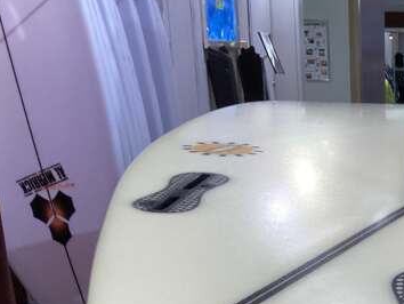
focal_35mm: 70
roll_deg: -1.2
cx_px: 435
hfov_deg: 25.8
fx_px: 818
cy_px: 333
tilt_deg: -19.1
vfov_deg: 20.1
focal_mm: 3.3
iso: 64
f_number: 2.4
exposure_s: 1/120
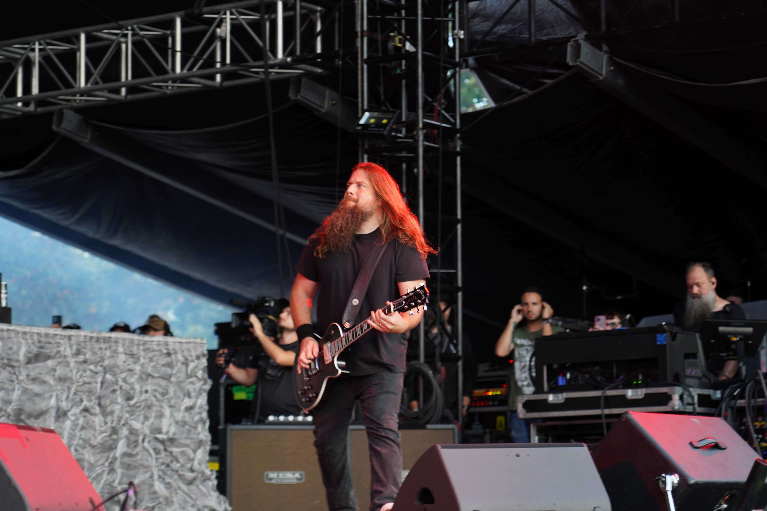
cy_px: 256
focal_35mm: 105
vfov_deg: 13.0
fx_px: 2237
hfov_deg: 19.5
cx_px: 384
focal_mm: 105
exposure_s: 1/125
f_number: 4
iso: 640
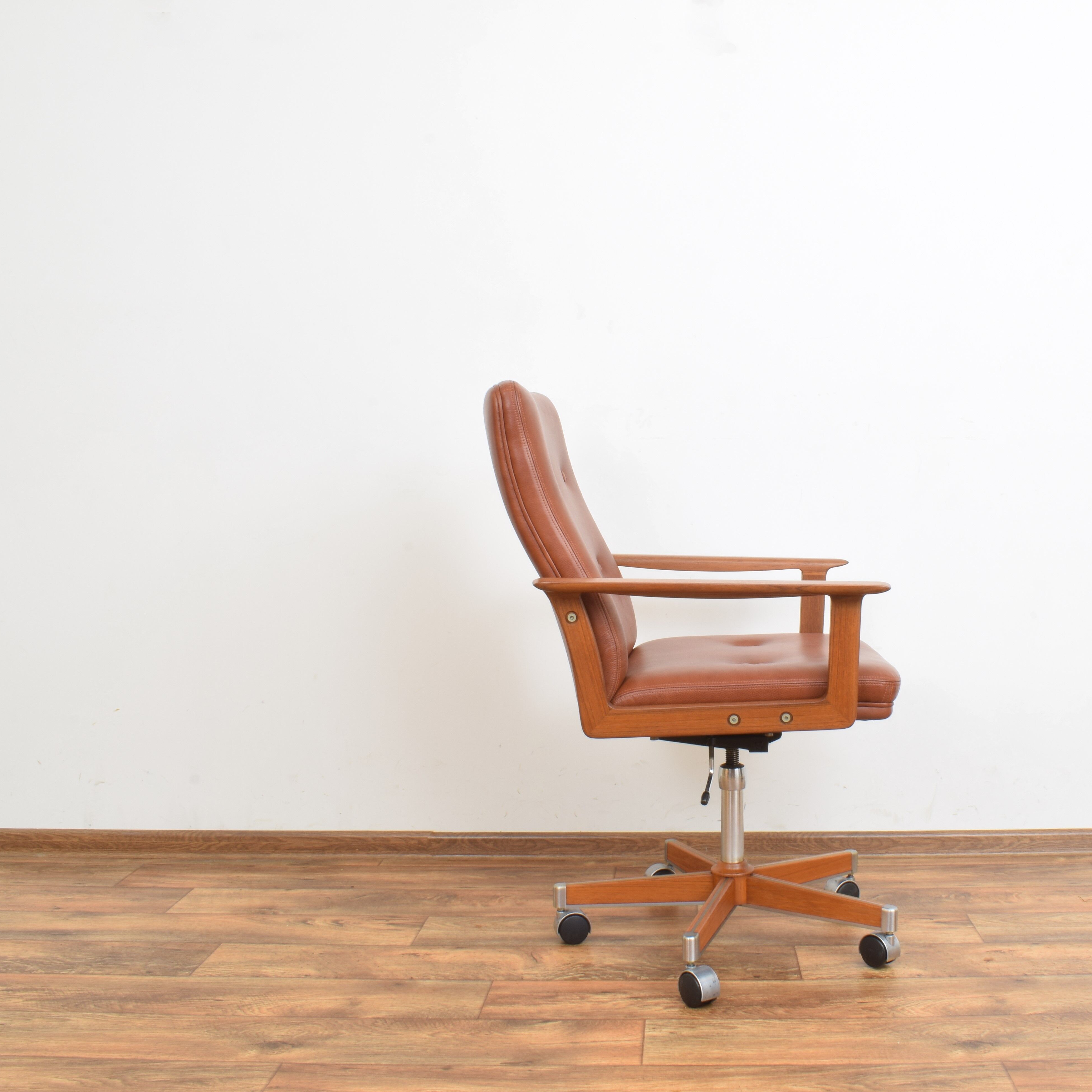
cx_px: 703
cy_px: 551
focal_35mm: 39
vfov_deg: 42.8
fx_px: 1392
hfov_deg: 42.4
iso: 100
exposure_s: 5
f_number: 22
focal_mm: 20
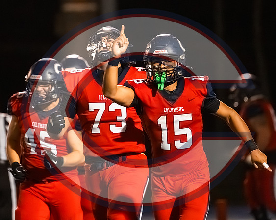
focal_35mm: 574
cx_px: 120
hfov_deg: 3.4
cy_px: 80
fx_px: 4690
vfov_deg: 2.7
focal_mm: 400
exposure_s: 1/1600
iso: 25600
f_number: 4.5
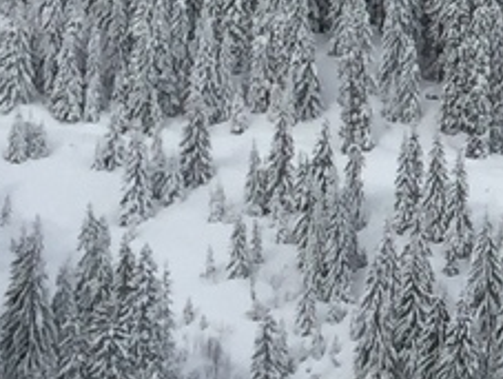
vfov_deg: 7.3
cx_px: 1316
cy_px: -62
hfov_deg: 8.6
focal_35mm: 204
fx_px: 2969
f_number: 2.2
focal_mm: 4.15
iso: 32
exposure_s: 1/6623
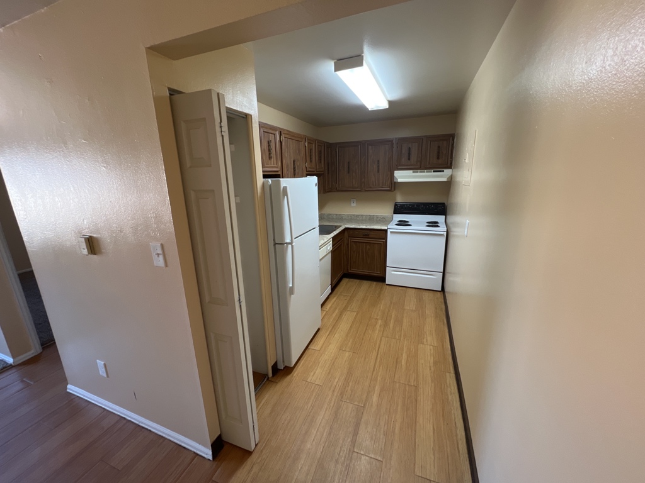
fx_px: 242
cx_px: 322
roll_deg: +1.6
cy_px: 242
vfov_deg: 89.9
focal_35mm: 13
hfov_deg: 106.2
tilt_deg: -14.6
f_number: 1.8
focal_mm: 1.57
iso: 80
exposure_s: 1/30
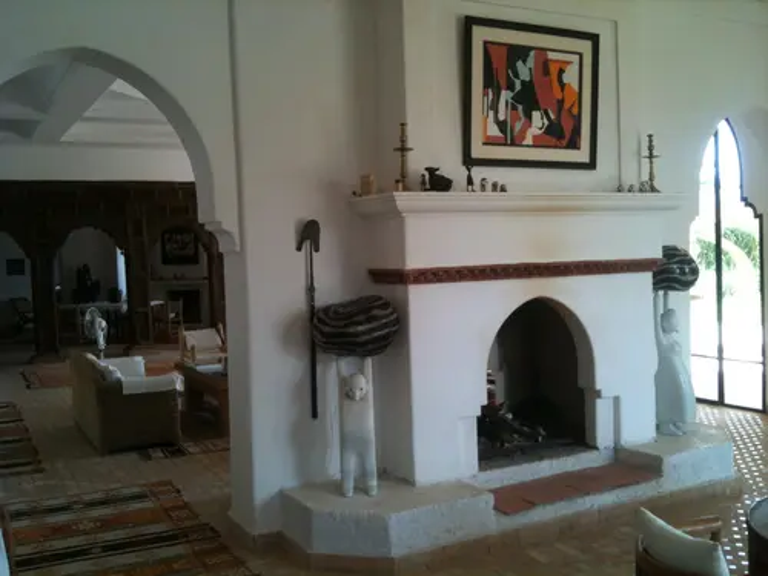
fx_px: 777
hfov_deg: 52.6
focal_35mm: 35
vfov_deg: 40.7
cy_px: 288
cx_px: 384
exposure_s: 1/60
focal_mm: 3.85
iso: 80
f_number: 2.8
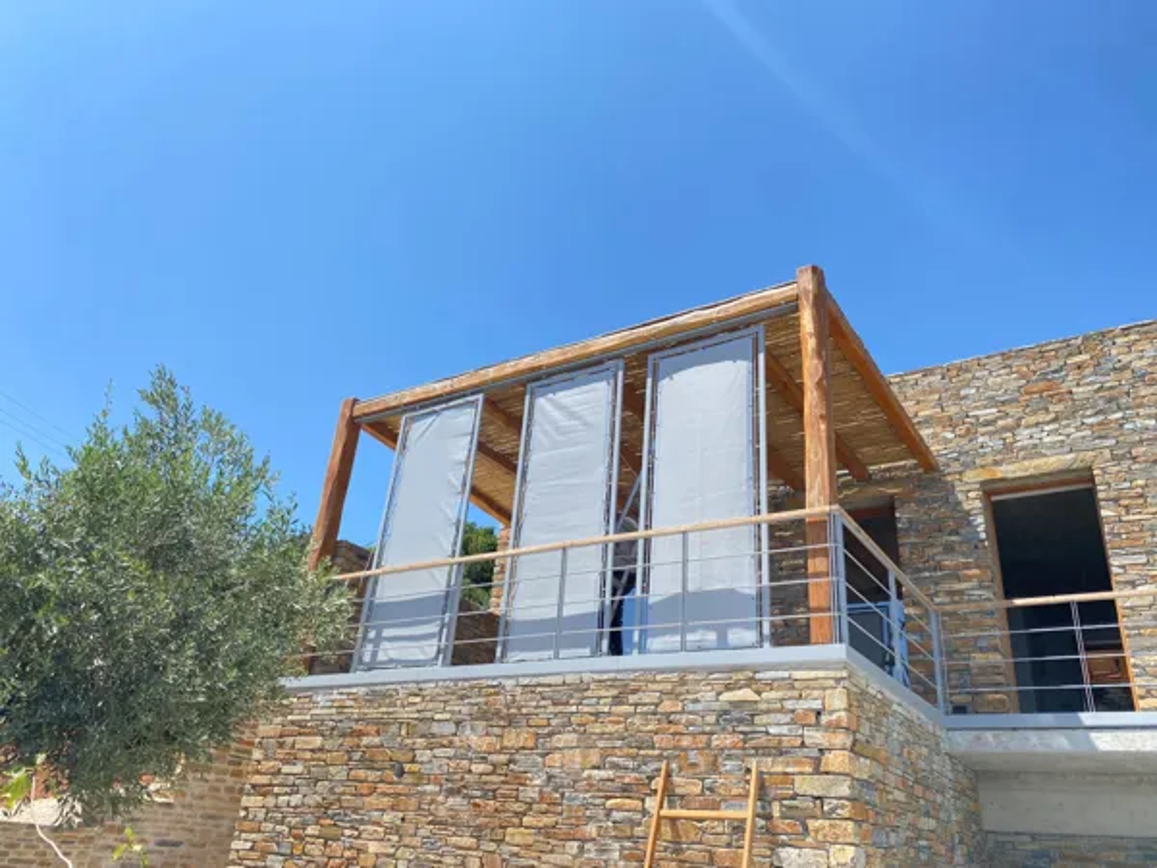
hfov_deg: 67.3
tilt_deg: +26.7
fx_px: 869
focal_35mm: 26
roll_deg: -5.2
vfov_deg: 53.1
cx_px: 578
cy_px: 434
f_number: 1.8
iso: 32
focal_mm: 4.25
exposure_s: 1/1447
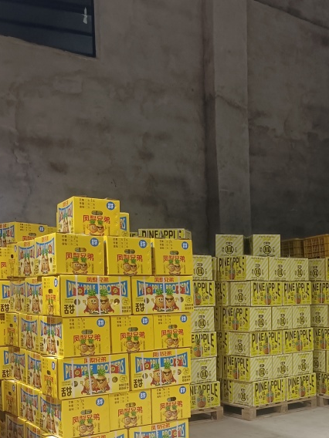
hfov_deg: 29.7
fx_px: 596
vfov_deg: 39.2
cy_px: 337
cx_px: 291
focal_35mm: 47
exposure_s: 1/50
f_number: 1.79
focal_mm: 4.71
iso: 1089
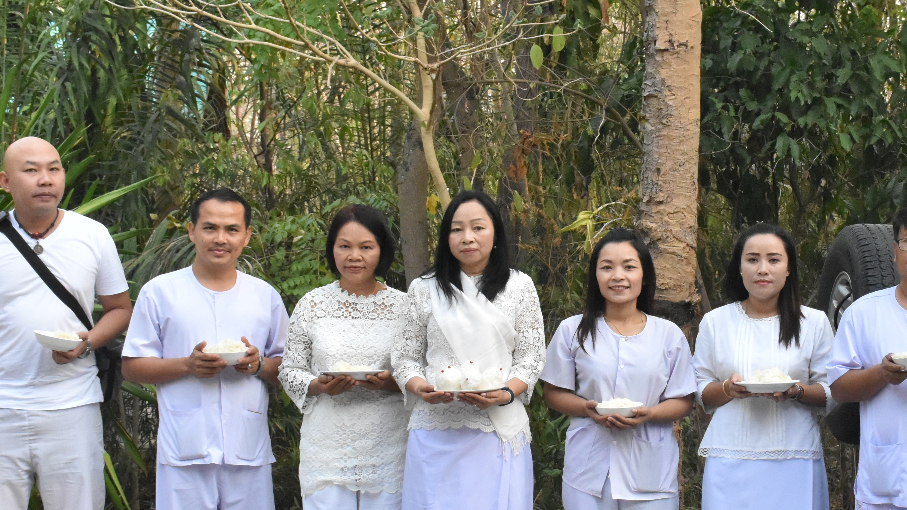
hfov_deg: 24.2
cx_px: 676
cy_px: 280
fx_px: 2092
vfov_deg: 13.9
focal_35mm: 87
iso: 2500
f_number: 10
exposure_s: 1/400
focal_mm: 32
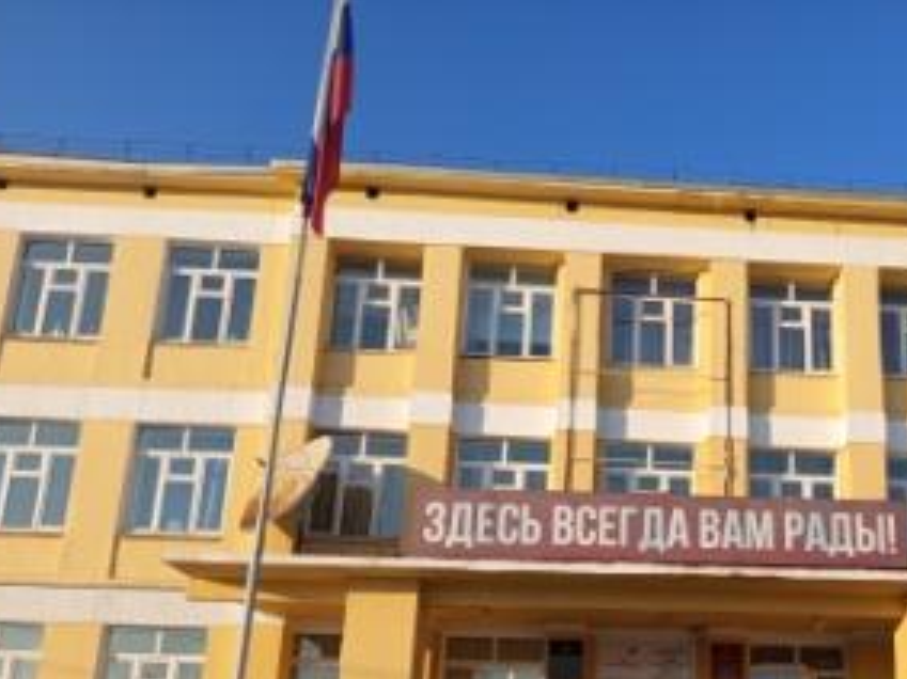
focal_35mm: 38
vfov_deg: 36.5
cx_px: 673
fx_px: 995
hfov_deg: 47.3
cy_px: 535
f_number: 1.7
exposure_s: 1/600
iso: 50
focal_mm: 5.24
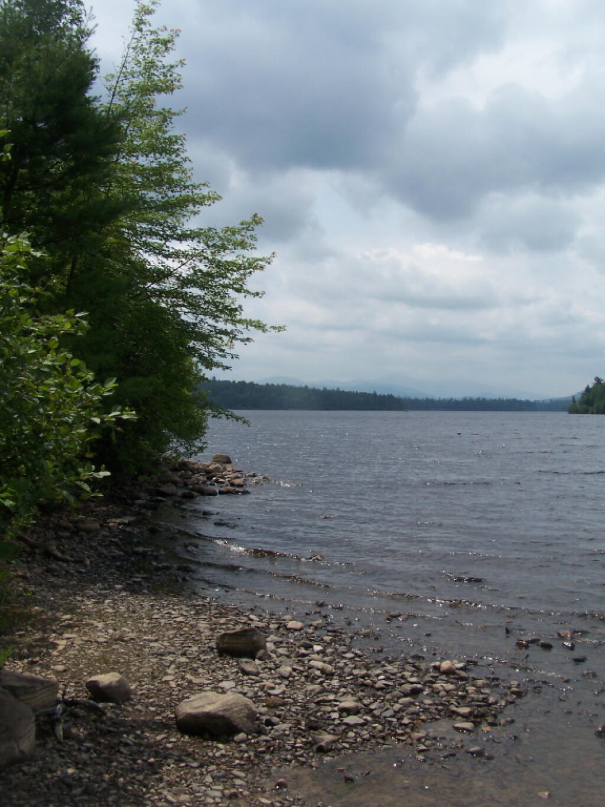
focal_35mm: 38
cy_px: 404
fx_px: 885
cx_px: 302
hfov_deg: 37.7
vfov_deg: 49.0
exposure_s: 1/800
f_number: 5.6
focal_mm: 6.3
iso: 80
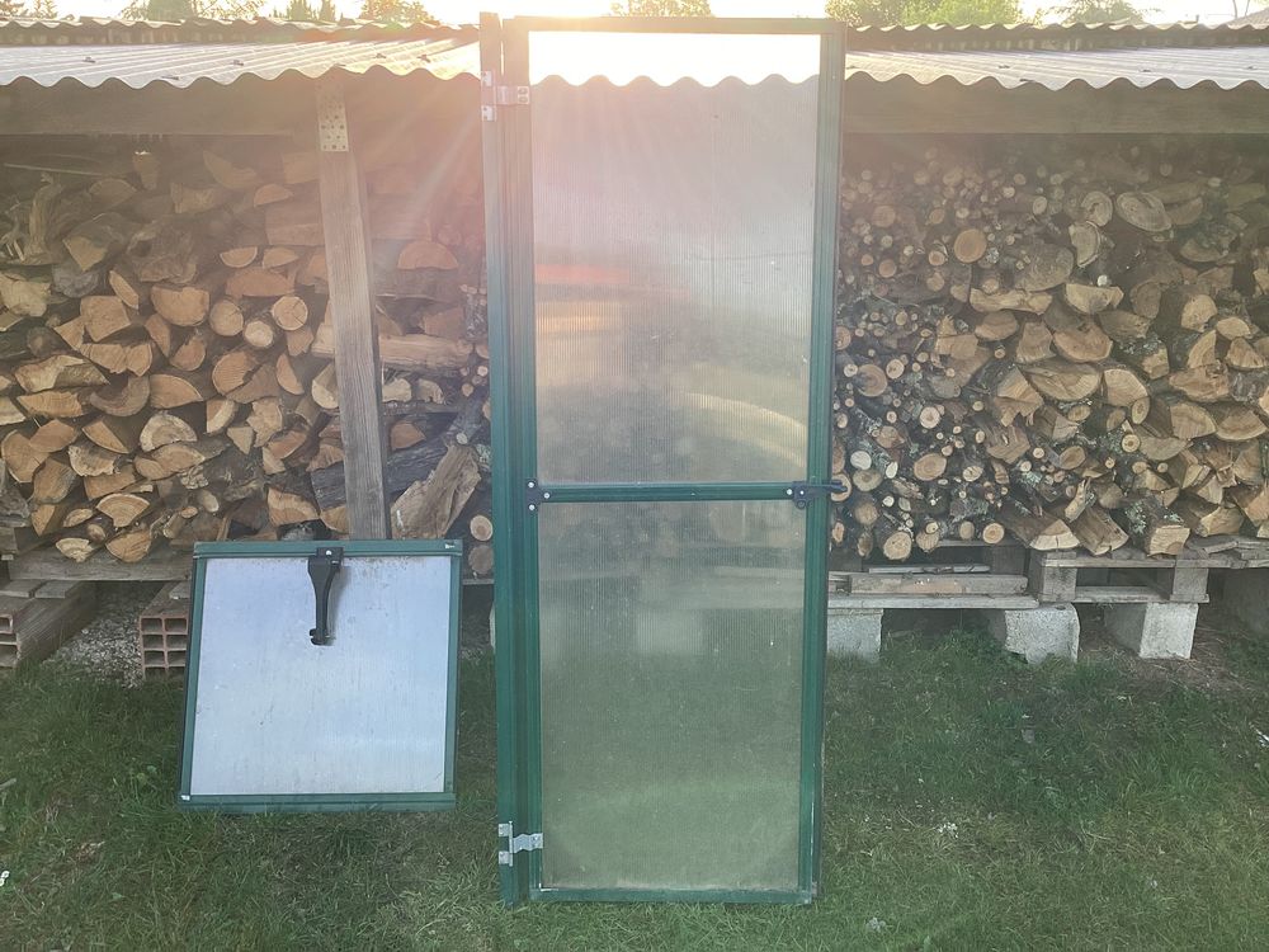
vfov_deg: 45.4
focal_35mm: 31
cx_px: 634
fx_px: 1136
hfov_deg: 58.4
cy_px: 476
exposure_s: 1/120
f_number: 2.4
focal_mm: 3.3
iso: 25
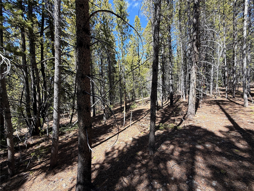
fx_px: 103
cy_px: 96
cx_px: 127
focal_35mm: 14
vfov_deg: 85.7
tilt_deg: -2.2
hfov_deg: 102.1
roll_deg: +3.7
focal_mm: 2.22
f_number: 2.2
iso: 50
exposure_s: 1/281
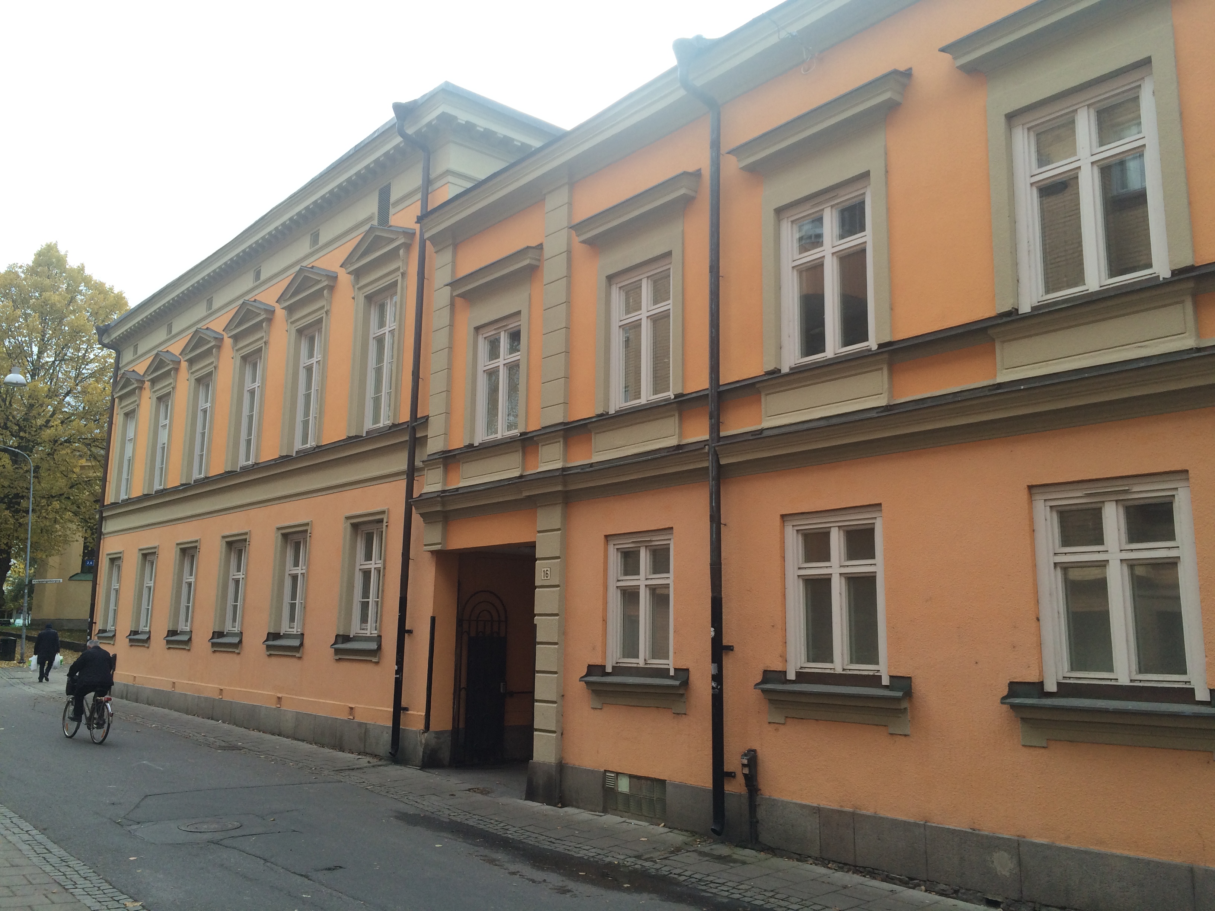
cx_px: 608
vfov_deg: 48.2
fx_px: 1018
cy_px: 456
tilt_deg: +9.5
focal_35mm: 29
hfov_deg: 61.7
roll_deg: +0.7
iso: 32
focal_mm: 4.15
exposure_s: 1/363
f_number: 2.2
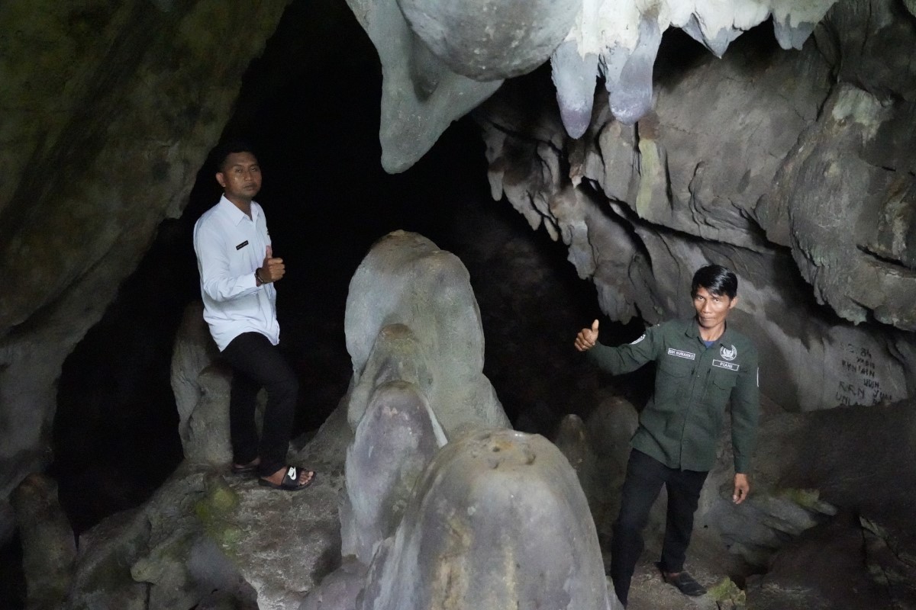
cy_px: 305
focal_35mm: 35
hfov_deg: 54.4
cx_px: 458
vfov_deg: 37.9
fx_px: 890
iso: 64000
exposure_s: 1/160
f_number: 4
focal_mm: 35
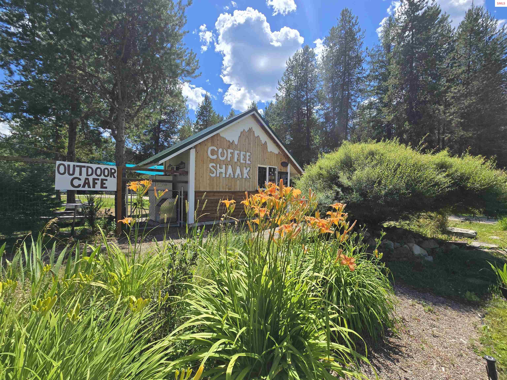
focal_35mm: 13
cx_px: 254
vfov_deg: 89.9
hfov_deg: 106.2
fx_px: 190
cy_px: 190
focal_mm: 2.2
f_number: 2.2
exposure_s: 1/2289
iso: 50
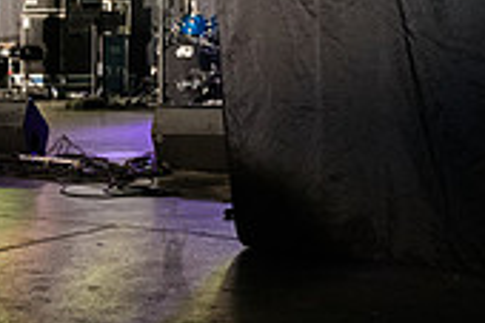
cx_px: 171
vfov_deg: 16.2
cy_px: -27
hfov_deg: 24.7
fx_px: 1104
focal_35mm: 82
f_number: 3.2
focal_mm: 24
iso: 5000
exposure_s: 1/160
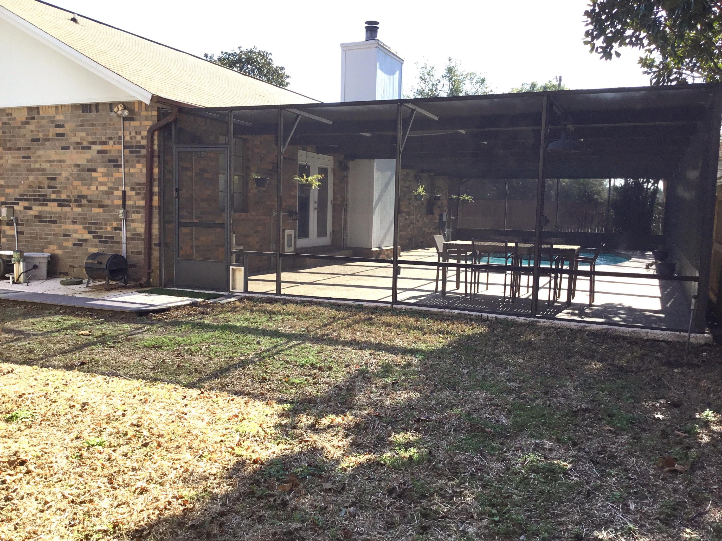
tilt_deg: -4.4
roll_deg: +0.2
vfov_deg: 45.4
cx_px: 361
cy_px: 270
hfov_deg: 58.4
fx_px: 647
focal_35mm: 31
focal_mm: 3.3
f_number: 2.4
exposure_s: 1/436
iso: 25
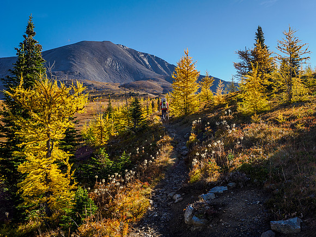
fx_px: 292
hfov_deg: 56.8
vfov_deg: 44.2
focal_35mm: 32
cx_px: 158
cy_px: 118
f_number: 11
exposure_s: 1/100
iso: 200
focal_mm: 16
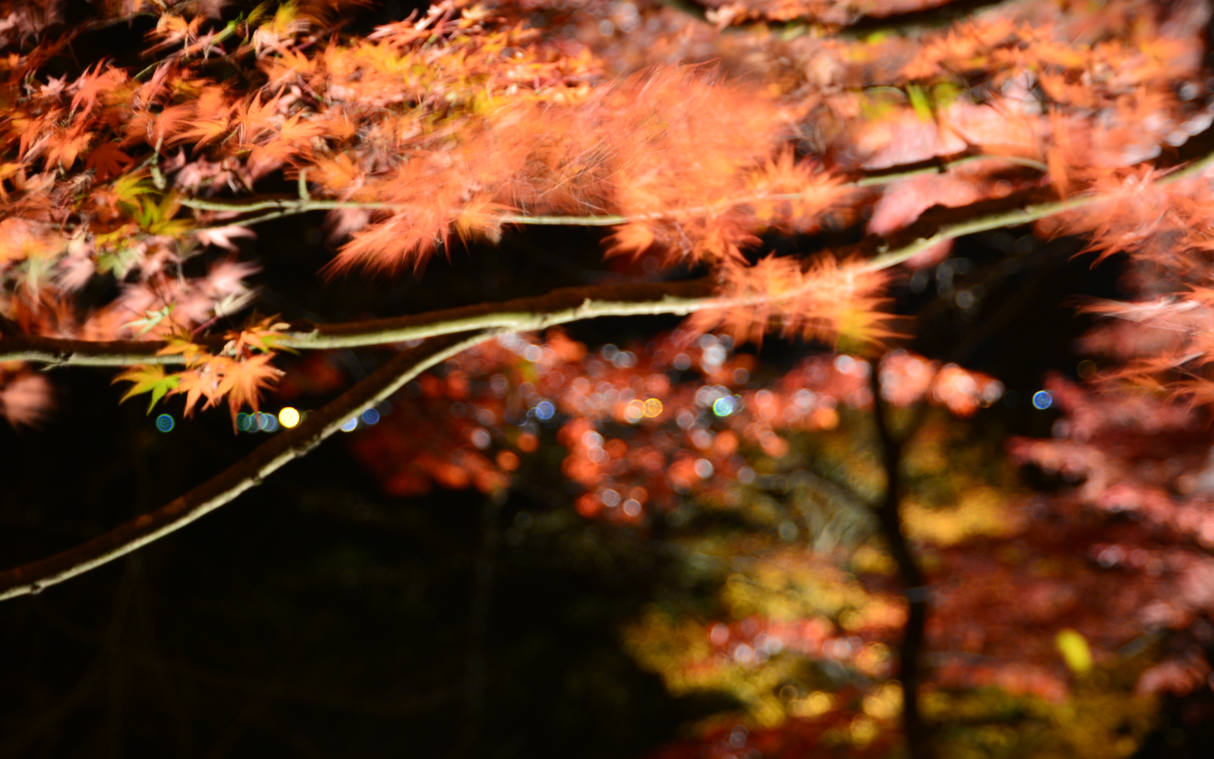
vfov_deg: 14.2
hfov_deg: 22.5
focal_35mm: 92
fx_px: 3044
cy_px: 242
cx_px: 529
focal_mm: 58
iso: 400
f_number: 5.6
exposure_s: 1/2
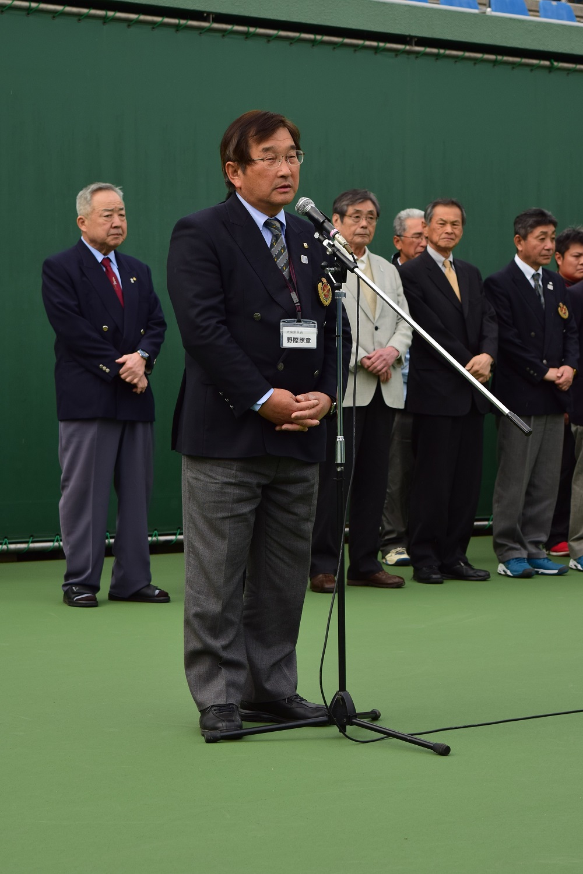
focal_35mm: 82
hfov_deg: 16.6
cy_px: 437
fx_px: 2004
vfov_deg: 24.6
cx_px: 292
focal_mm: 55
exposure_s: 1/500
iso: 100
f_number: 5.6
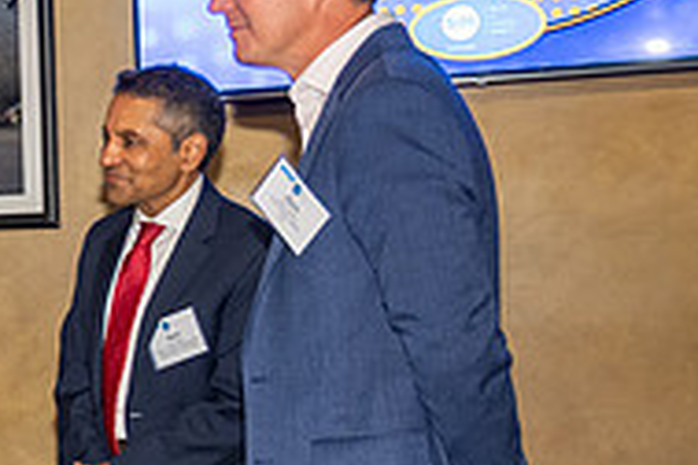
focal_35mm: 89
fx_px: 1725
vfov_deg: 15.3
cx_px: -281
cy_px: 365
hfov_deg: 20.3
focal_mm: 29
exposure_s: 1/100
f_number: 4
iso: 2500
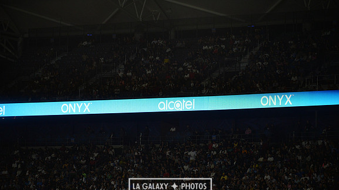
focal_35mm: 190
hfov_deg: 11.3
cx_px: 170
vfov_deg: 6.4
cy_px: 98
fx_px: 1708
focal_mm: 180
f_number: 2.8
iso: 1600
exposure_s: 1/3200
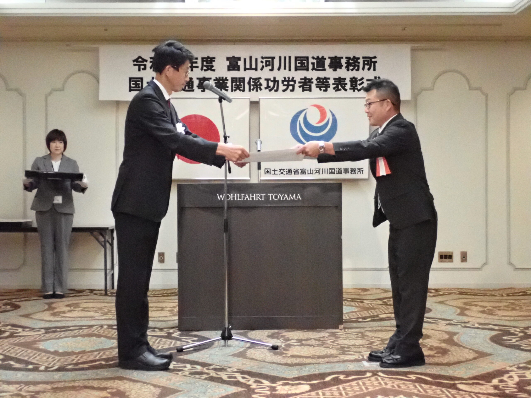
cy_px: 199
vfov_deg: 27.0
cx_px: 266
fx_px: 828
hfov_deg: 35.5
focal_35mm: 54
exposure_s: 1/500
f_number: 3.3
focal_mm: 9.65
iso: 6400
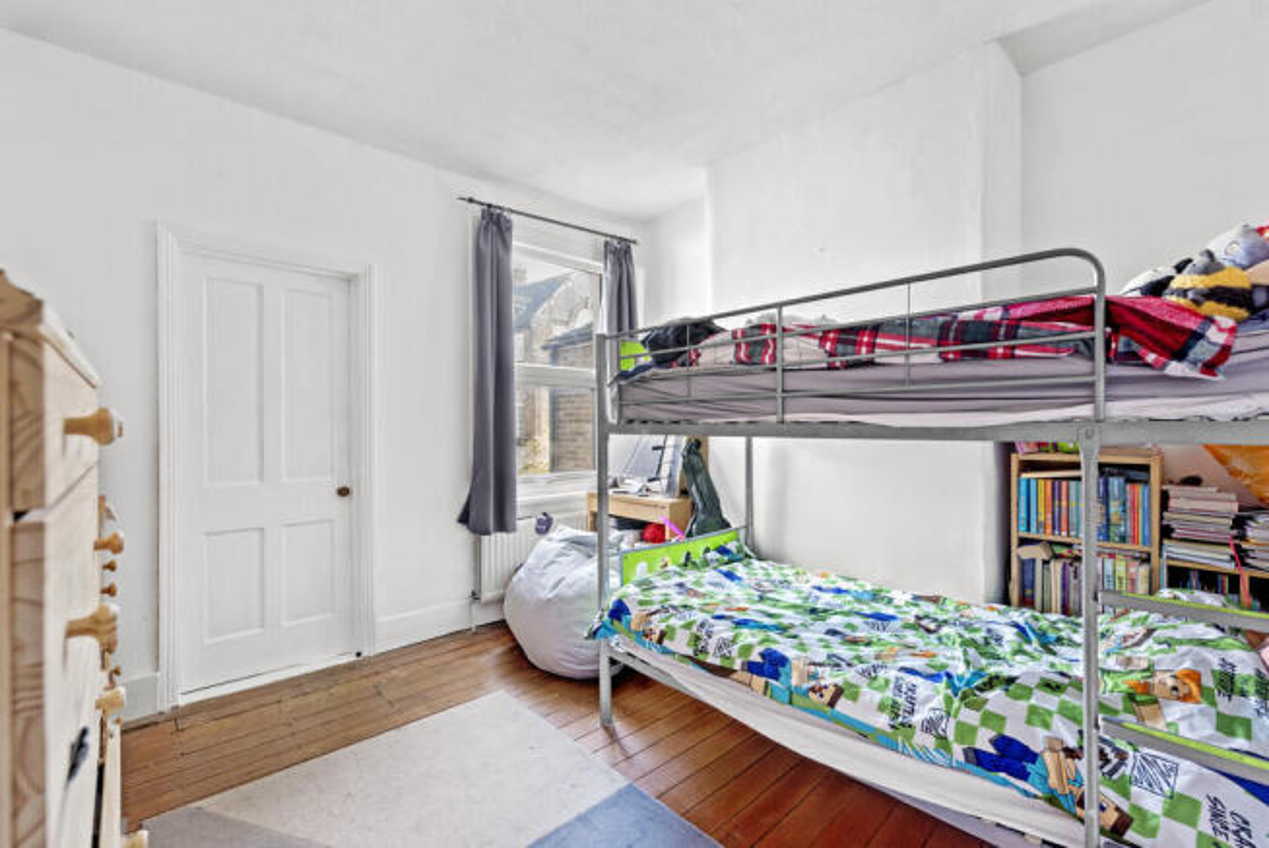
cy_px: 424
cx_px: 634
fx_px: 529
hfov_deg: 100.4
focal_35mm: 15
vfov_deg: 77.4
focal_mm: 15
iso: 800
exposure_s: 1/6
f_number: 5
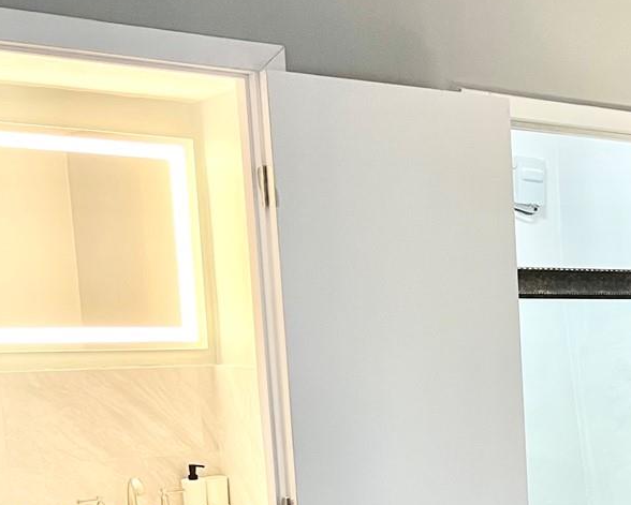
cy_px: 526
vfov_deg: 21.3
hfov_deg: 24.7
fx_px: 1289
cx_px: 766
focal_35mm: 69
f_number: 1.5
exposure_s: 1/60
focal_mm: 5.7
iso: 200
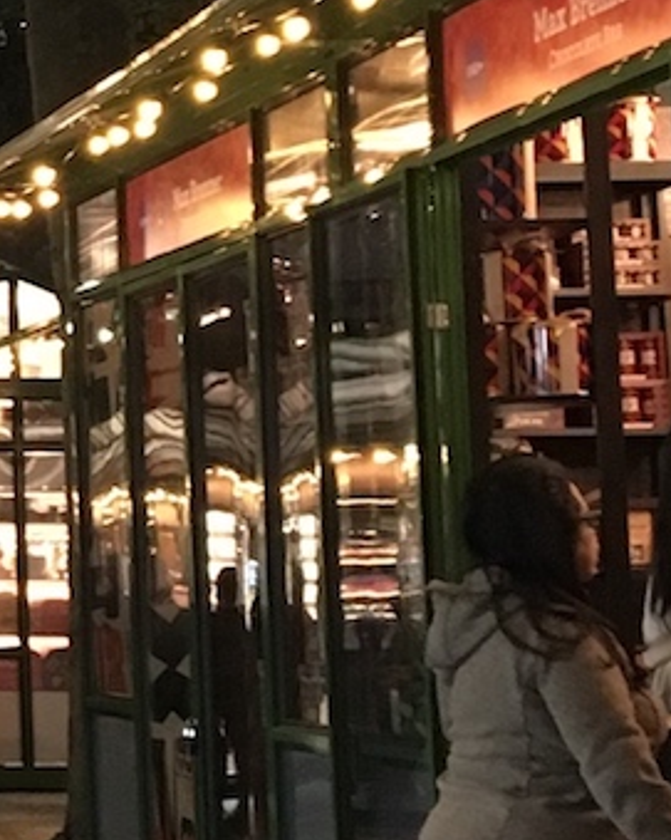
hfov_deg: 10.1
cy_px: 222
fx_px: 3527
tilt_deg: +5.9
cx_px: -621
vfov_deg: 13.5
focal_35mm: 142
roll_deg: +1.5
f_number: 2.2
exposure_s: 1/17
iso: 200
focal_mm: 4.15
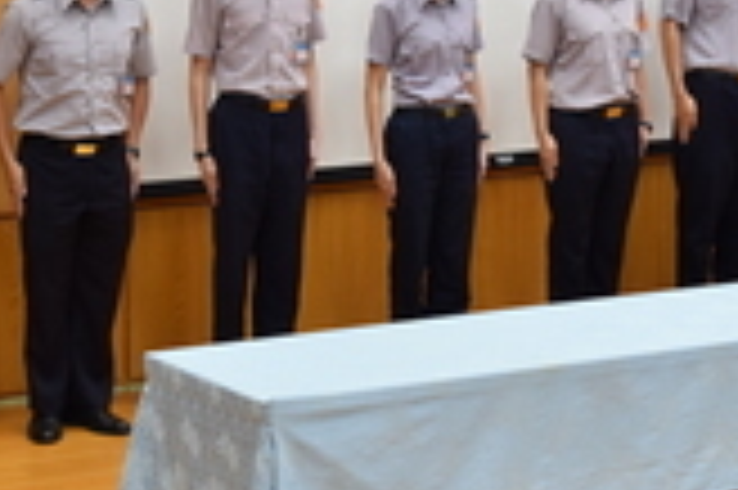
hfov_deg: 14.8
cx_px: 432
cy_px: 97
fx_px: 2847
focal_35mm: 139
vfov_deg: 9.8
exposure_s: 1/80
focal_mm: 38
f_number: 5.6
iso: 800
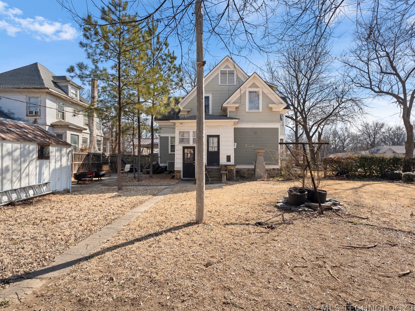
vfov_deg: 71.6
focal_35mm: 18
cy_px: 154
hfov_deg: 87.7
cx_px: 213
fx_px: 216
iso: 160
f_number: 8
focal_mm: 16
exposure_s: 1/160
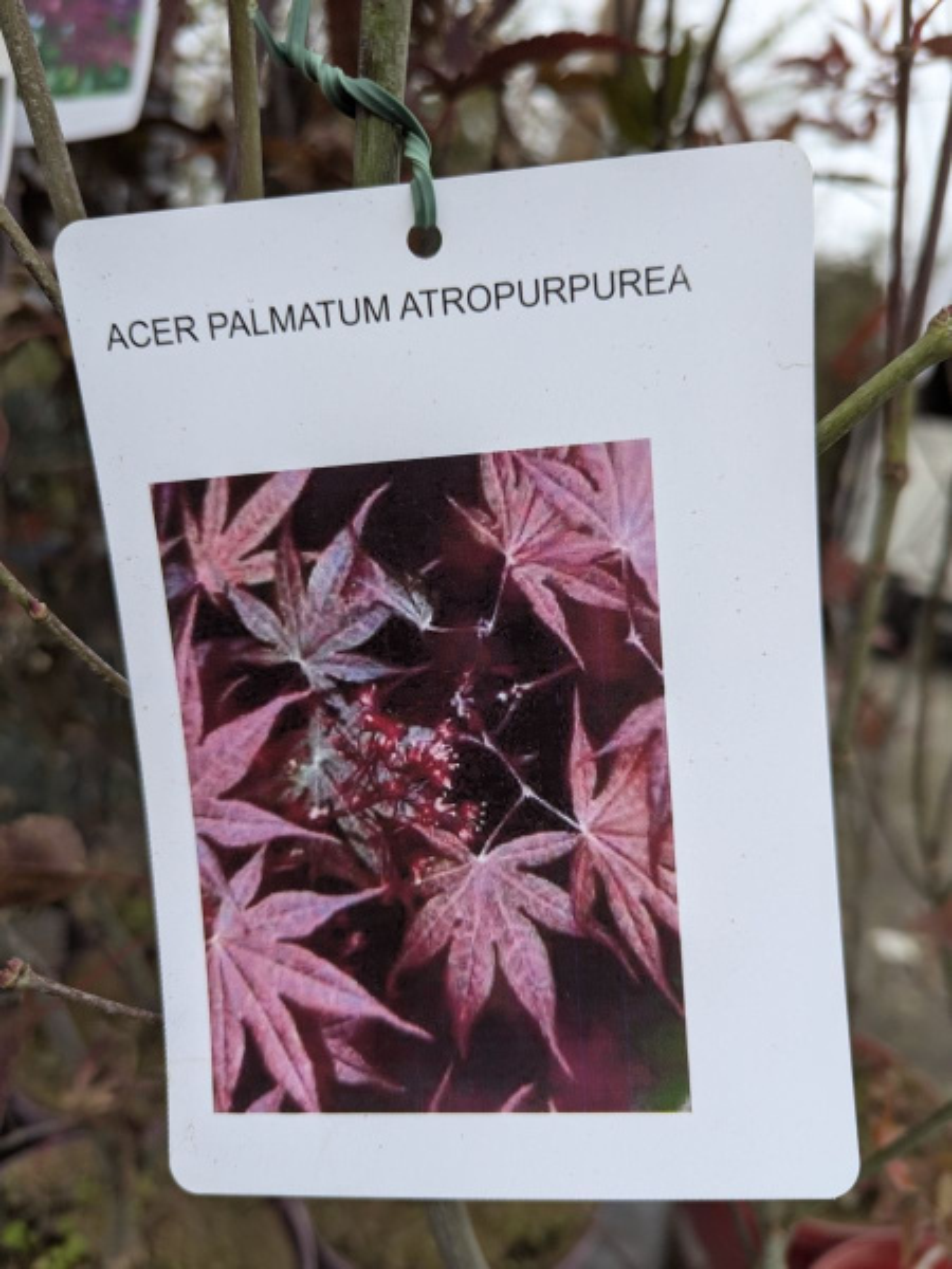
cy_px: 634
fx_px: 880
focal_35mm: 24
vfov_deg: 71.6
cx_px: 476
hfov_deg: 56.8
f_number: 1.85
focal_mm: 6.81
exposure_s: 1/269
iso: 117
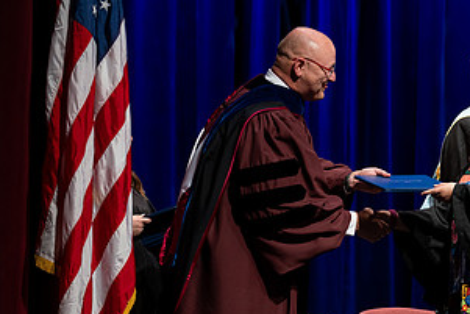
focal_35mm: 135
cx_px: 389
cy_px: 263
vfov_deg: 10.1
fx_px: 1763
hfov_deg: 15.1
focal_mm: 70
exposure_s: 1/200
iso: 500
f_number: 2.8
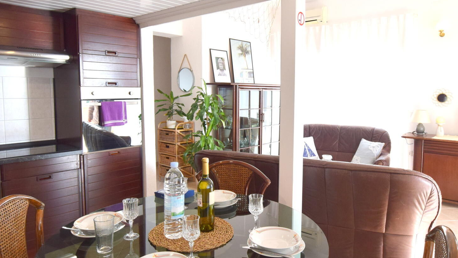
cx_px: 236
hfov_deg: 71.9
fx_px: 316
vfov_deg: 44.3
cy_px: 110
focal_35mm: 26
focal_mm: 10
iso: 400
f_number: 5
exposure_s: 1/100
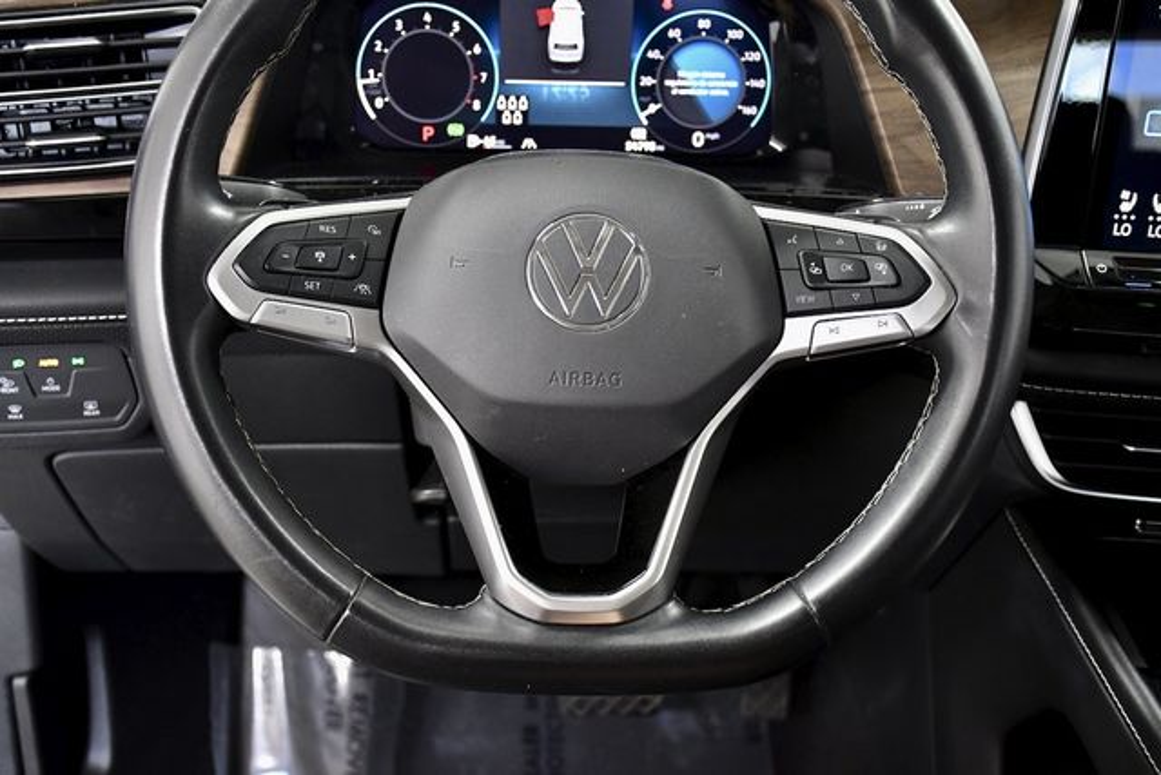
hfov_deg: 41.1
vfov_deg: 28.1
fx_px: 1548
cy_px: 388
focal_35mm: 48
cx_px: 580
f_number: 4.5
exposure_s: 1/160
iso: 2500
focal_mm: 32
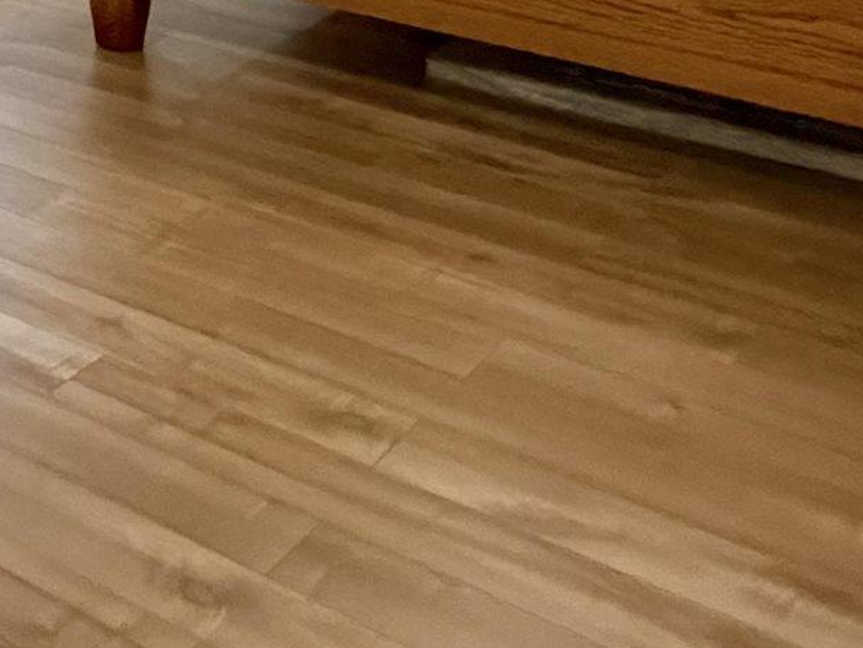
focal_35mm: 70
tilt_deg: +0.3
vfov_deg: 17.0
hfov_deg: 23.9
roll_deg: -0.6
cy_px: -551
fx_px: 1746
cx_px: -301
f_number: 2.2
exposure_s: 1/60
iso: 640
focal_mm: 2.22
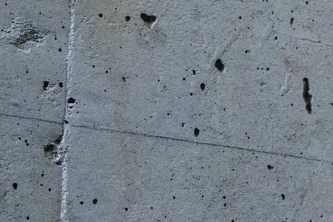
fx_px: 1656
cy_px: 149
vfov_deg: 7.7
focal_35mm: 179
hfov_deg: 8.6
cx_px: 1140
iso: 4000
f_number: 6.3
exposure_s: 1/250
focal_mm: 24
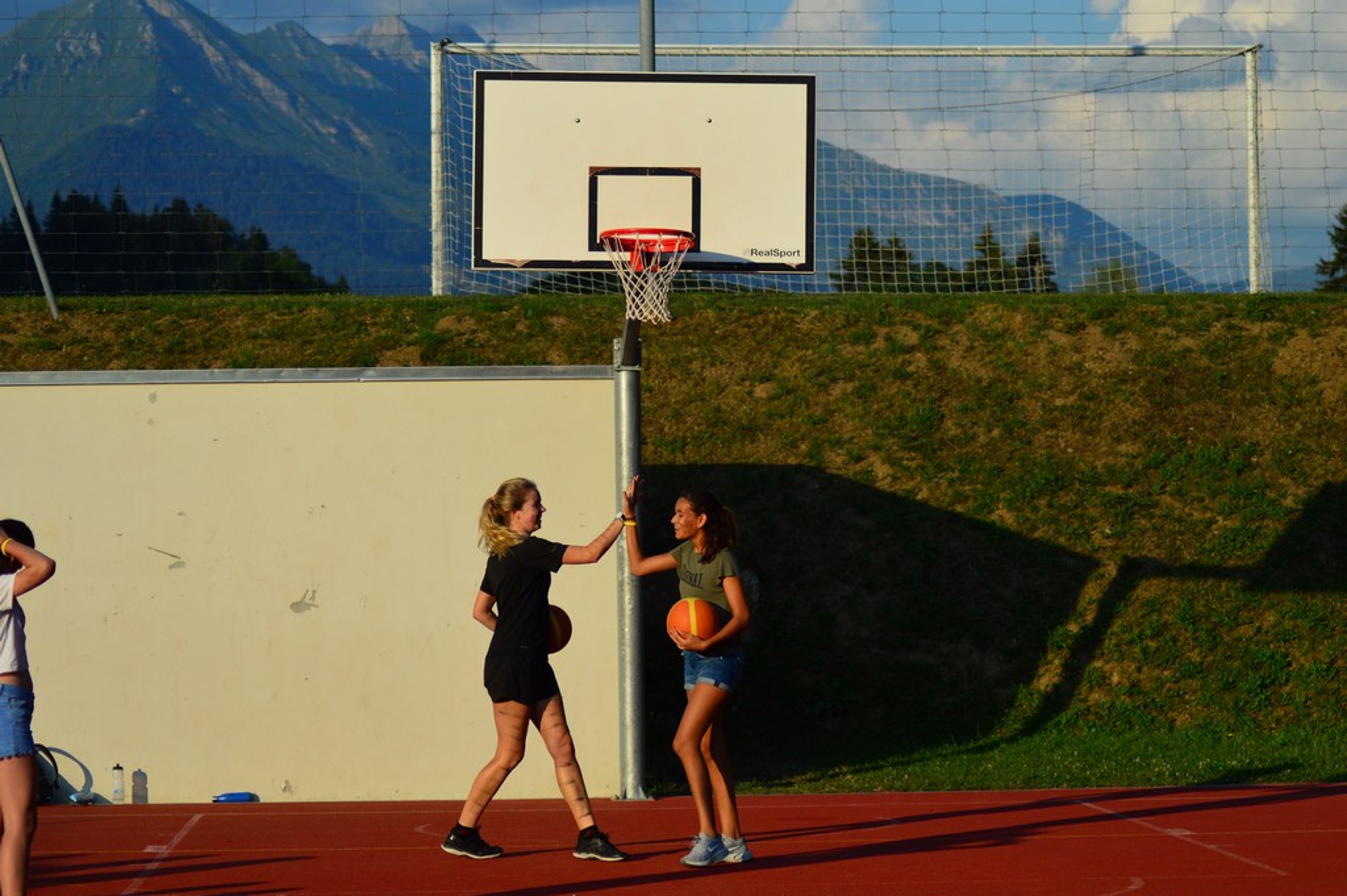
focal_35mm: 105
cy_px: 448
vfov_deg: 13.0
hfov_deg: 19.5
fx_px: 3925
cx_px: 674
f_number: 4
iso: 200
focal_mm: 70
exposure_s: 1/2000
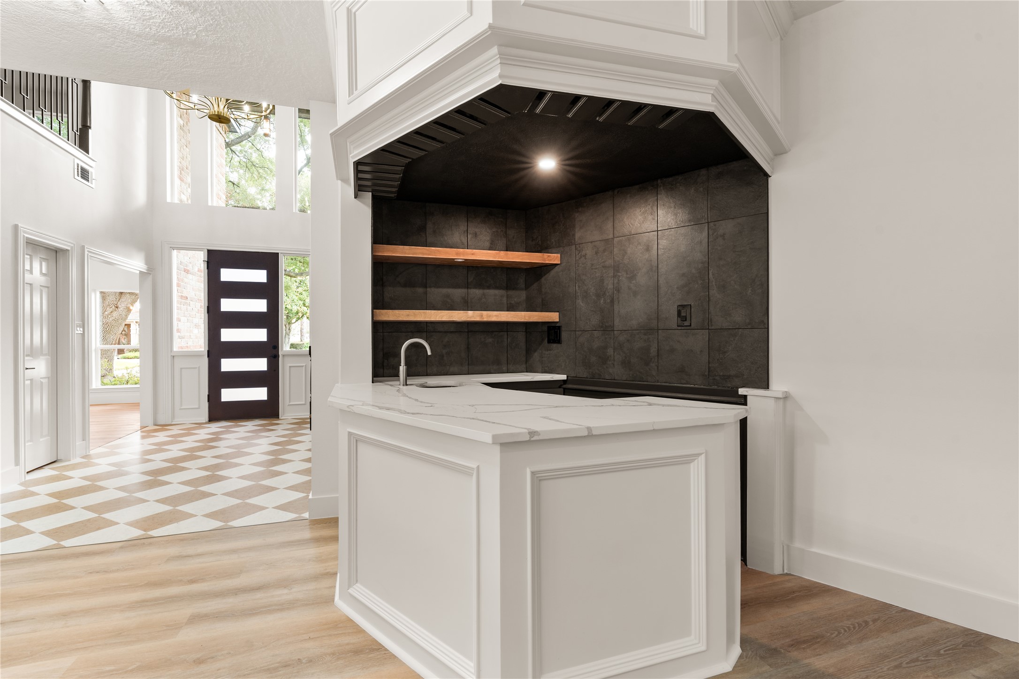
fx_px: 453
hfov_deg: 96.7
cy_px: 340
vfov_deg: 73.7
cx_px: 510
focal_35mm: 16
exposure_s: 1.6
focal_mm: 16
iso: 200
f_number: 9
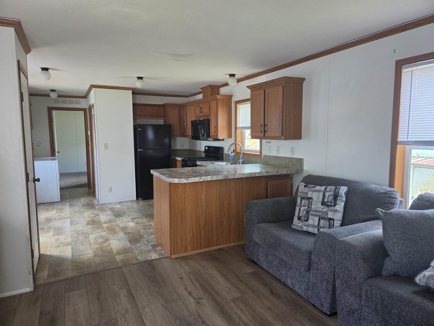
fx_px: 288
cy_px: 163
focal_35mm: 23
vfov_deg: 58.9
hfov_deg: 73.9
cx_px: 217
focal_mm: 5.4
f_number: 1.8
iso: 200
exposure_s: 1/180
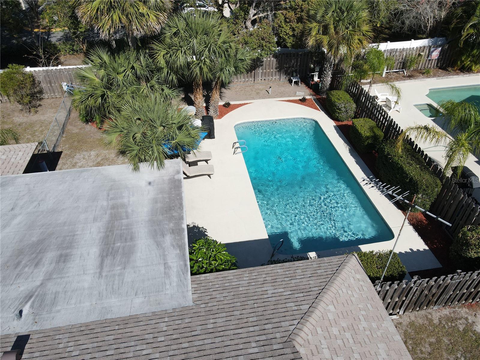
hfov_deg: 71.6
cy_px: 180
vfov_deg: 56.8
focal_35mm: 24
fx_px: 333
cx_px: 240
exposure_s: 1/800
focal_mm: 4.5
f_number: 2.8
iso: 100
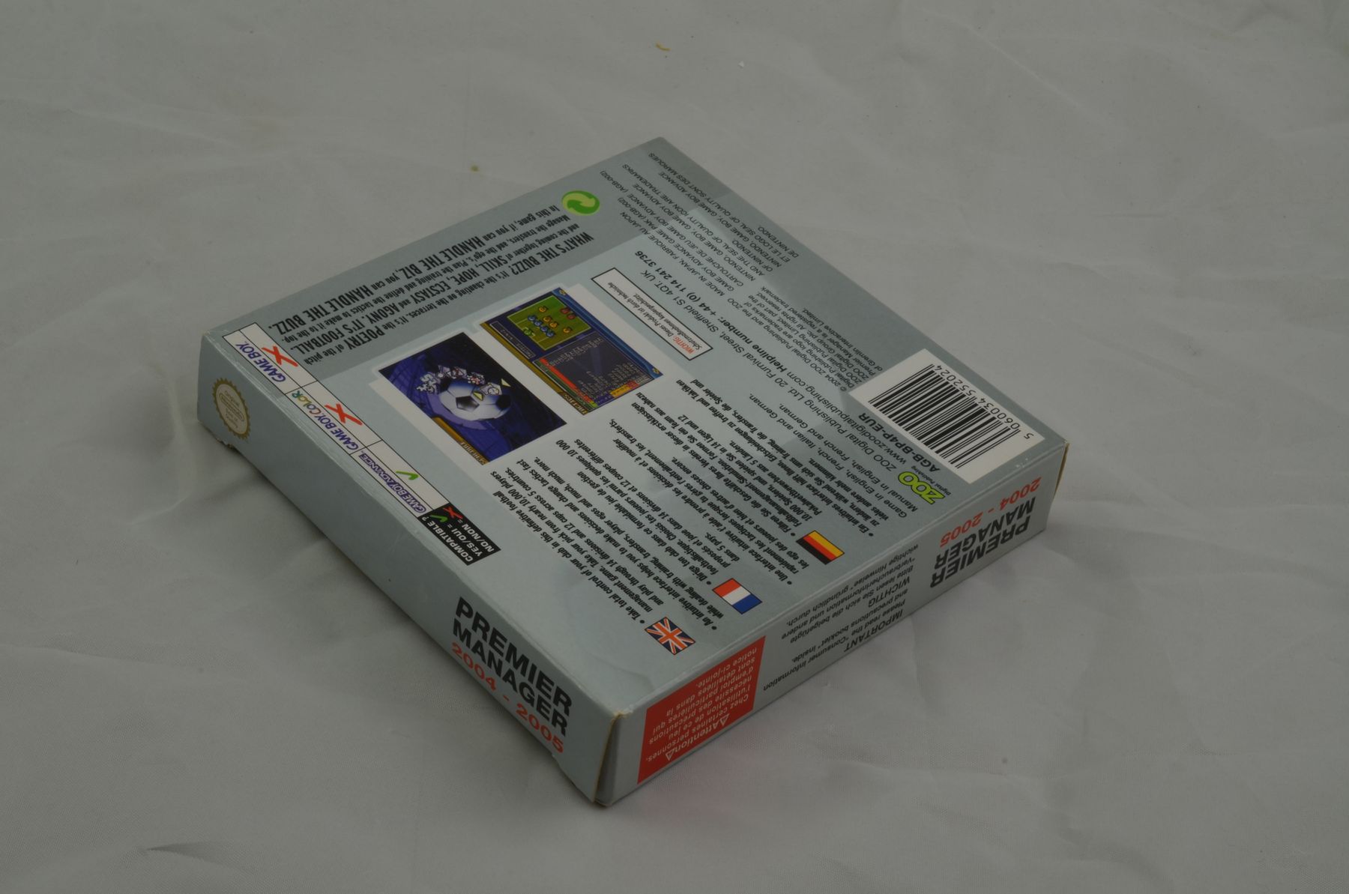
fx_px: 2244
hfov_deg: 33.5
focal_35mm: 60
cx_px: 674
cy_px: 447
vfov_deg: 22.5
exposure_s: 1/3
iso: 100
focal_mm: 40
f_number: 20
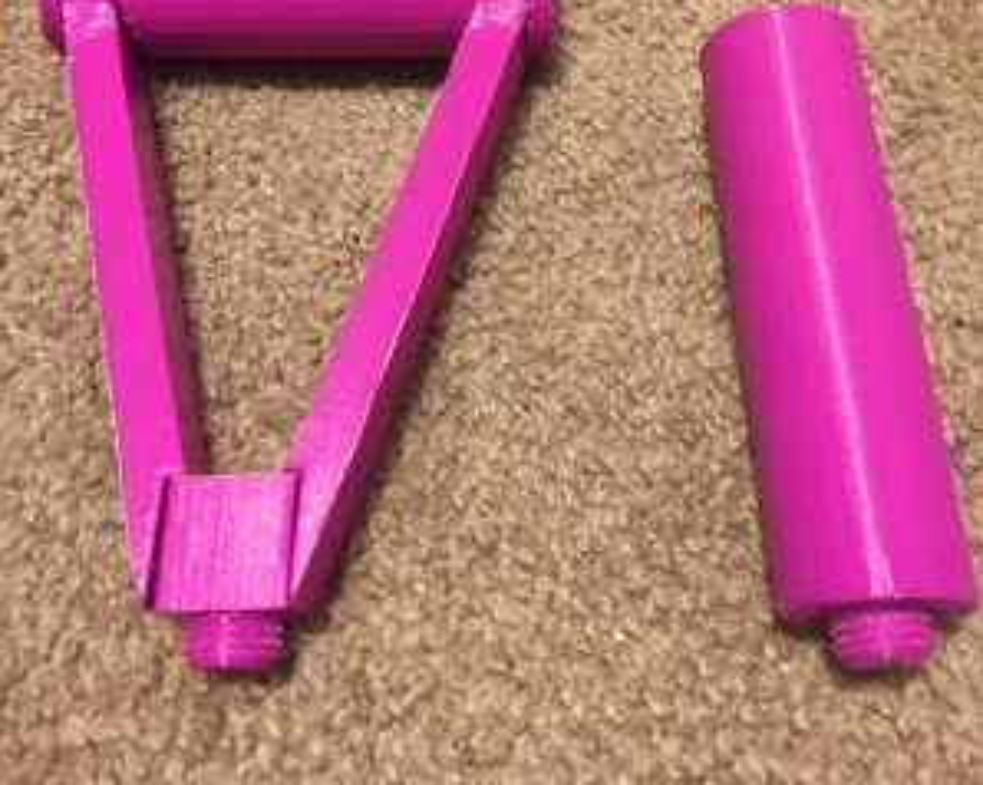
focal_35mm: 38
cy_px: 178
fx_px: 1105
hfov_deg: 48.0
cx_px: 492
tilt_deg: -60.3
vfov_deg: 37.9
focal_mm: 4.15
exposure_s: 1/15
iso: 250
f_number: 2.2
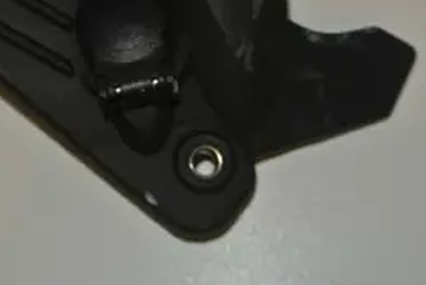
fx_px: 1006
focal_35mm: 85
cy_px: 22
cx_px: 160
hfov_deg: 23.8
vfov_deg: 15.9
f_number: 4.2
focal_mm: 15.1
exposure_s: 1/60
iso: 200
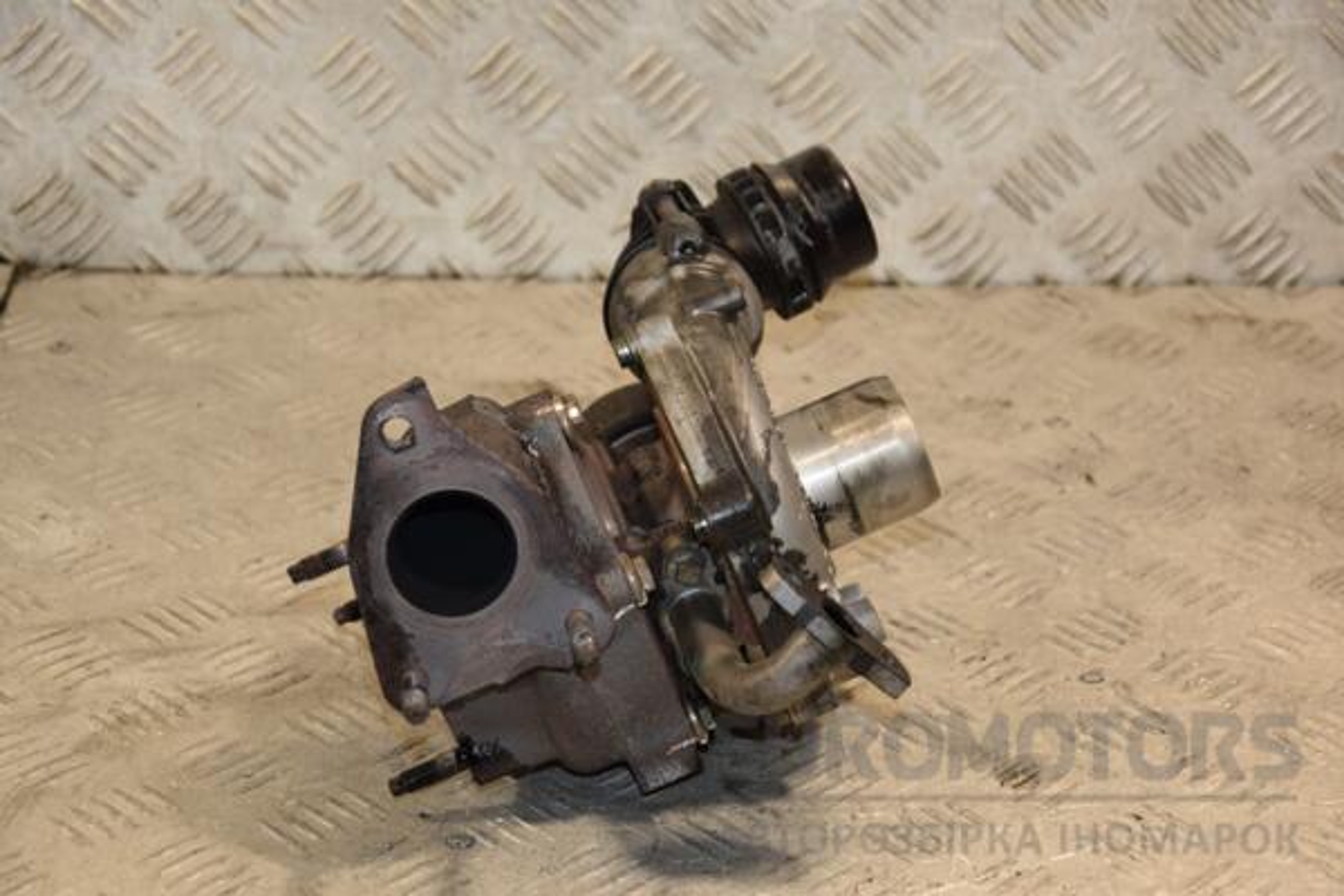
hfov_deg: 21.9
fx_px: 3472
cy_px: 448
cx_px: 672
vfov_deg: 14.7
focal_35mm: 93
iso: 800
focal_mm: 62
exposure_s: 1/160
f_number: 5.3
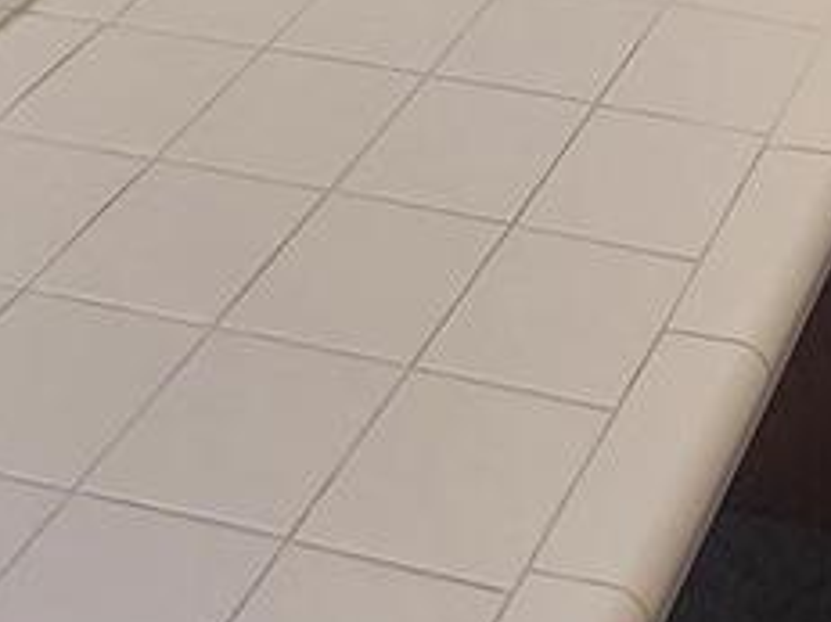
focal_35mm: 81
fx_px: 1943
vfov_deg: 14.3
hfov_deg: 21.8
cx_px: 1079
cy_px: -723
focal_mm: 2.2
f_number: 2.2
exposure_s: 1/60
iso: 100
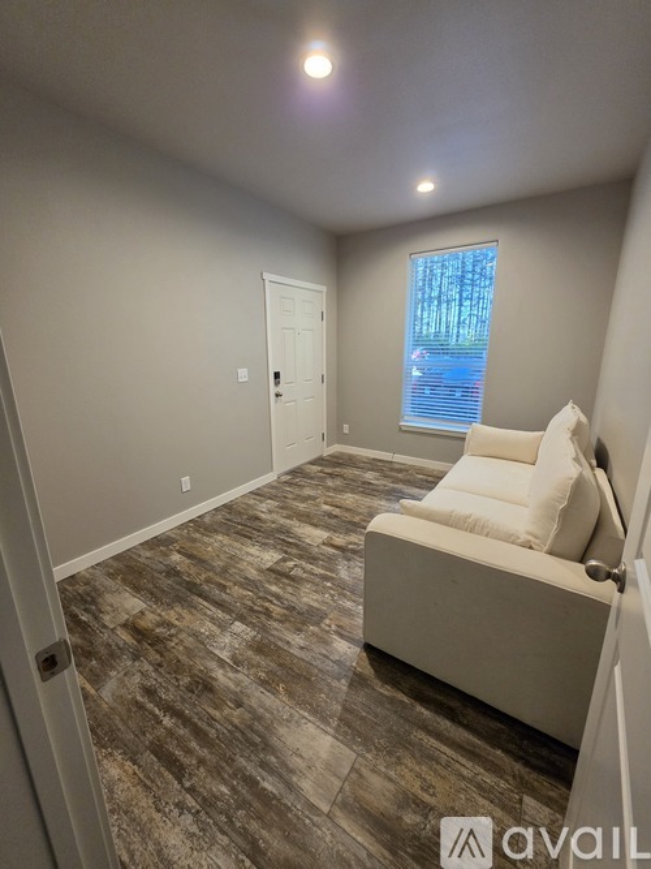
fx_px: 326
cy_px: 434
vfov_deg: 106.2
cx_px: 326
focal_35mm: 13
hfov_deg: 89.9
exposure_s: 1/120
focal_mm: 2.2
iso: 250
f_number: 1.9
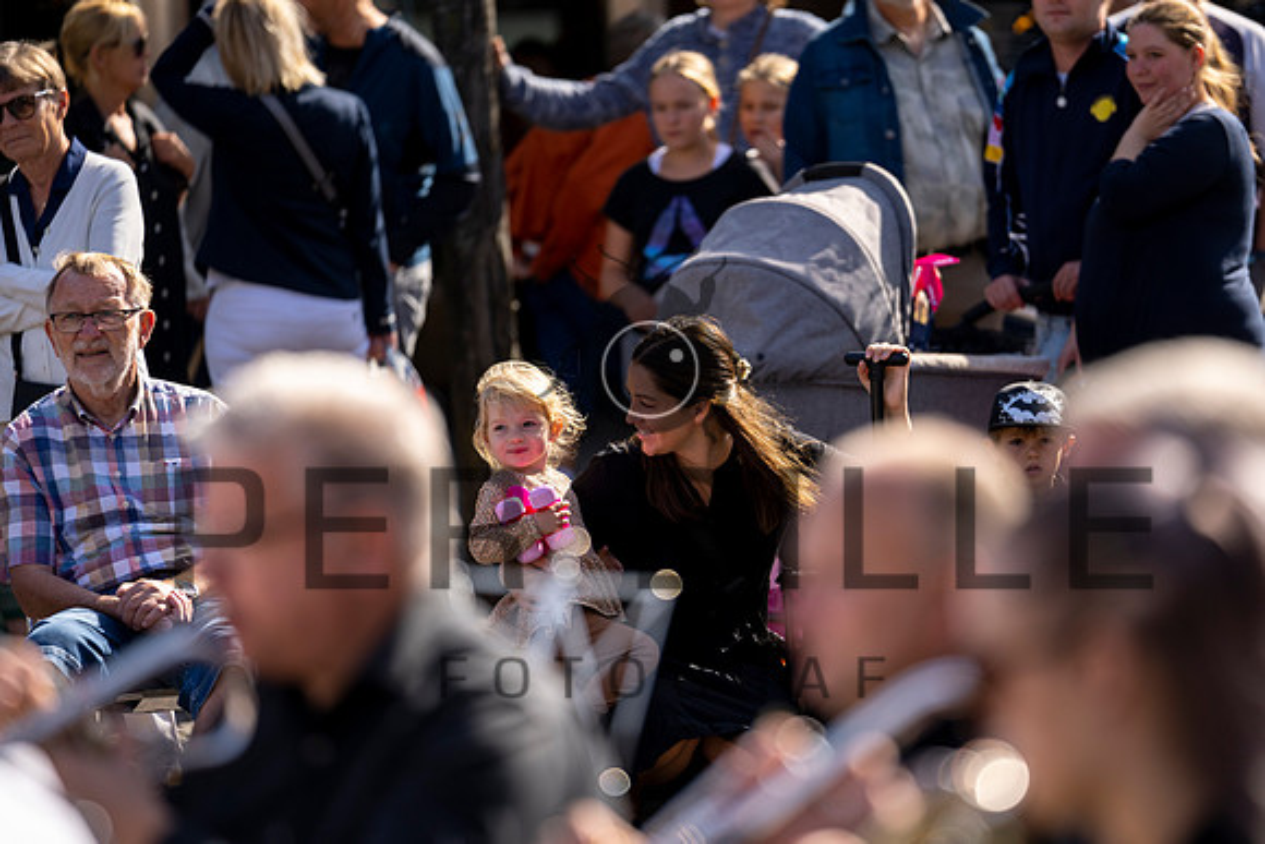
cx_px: 700
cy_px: 440
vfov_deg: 5.4
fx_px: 8982
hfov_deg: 8.1
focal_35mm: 256
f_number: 2.8
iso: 100
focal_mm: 200
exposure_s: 1/1000
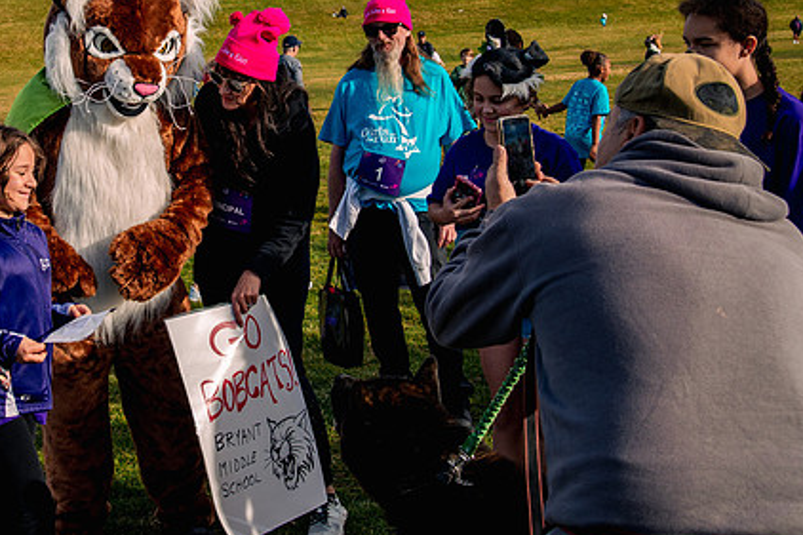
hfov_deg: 33.8
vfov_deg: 23.2
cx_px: 197
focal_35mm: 58
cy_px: 142
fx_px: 1293
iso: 800
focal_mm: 38
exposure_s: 1/1000
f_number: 8
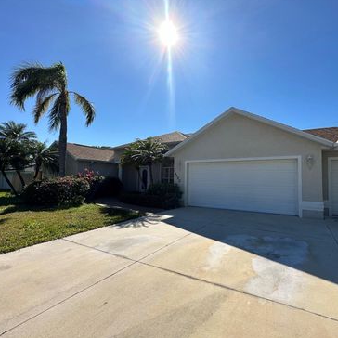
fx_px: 188
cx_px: 208
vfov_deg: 84.0
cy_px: 168
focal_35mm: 17
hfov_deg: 82.6
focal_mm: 2.22
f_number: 2.2
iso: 50
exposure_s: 1/2747
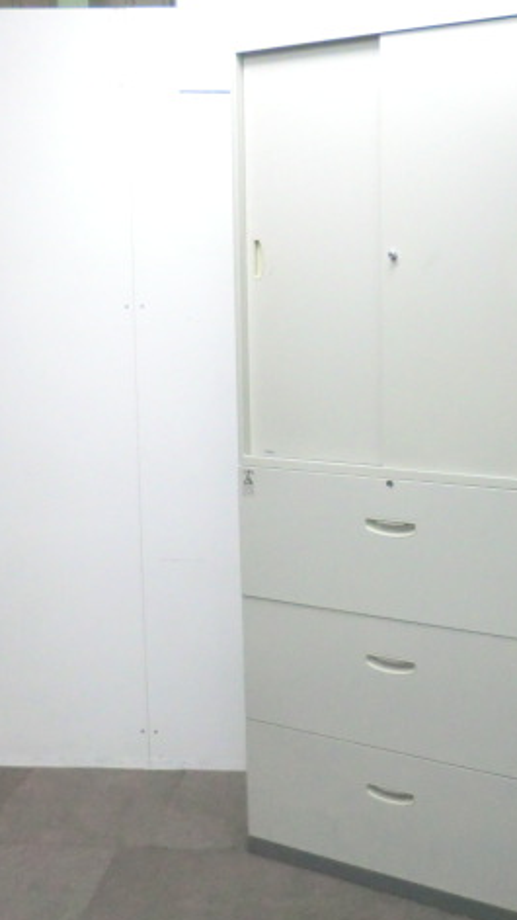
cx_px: 418
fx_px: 975
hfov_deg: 29.0
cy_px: 463
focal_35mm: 40
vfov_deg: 50.5
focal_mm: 4.9
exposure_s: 1/60
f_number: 3.2
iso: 640
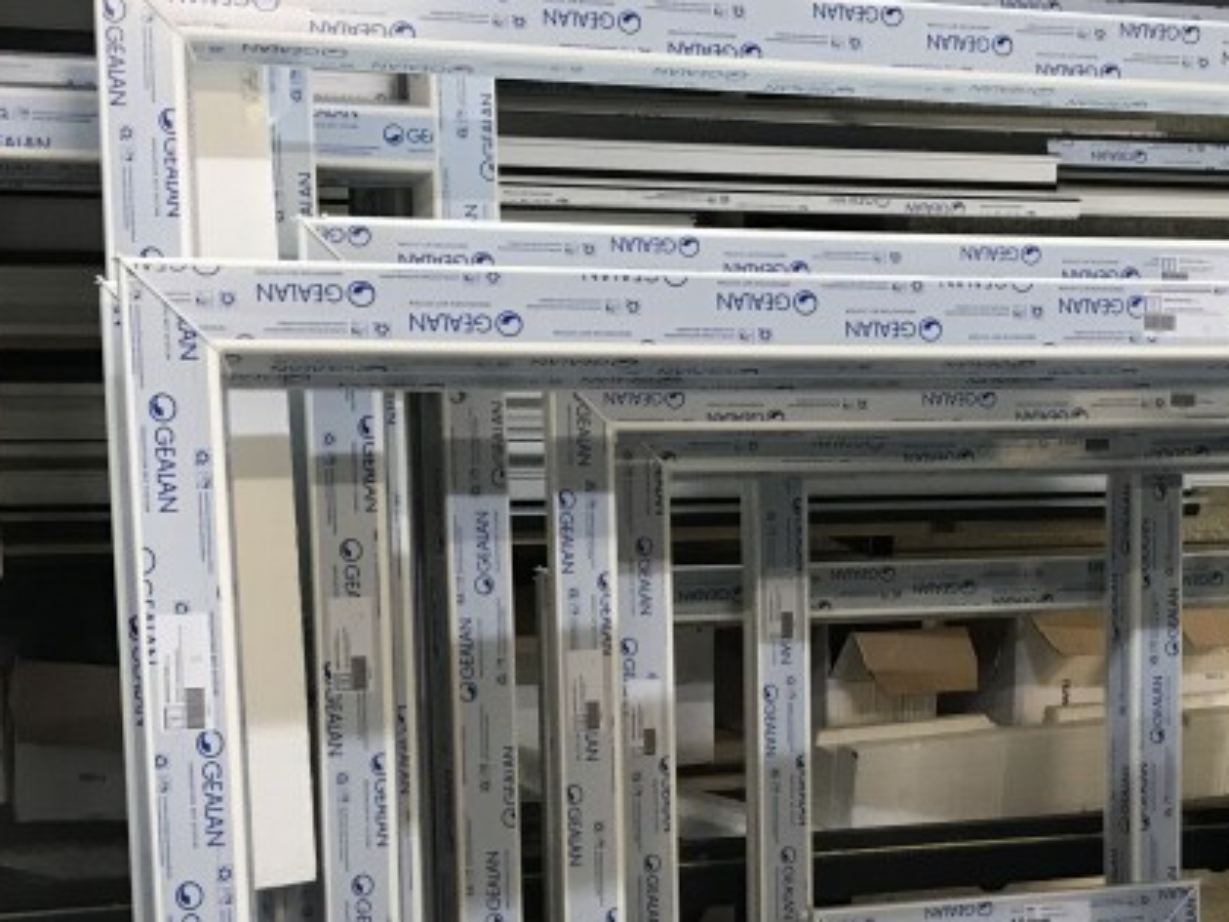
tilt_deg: -12.4
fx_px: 2272
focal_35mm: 64
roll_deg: -1.3
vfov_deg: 22.6
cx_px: 852
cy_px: 749
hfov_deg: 30.0
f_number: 1.8
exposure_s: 1/17
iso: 50
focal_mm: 3.99
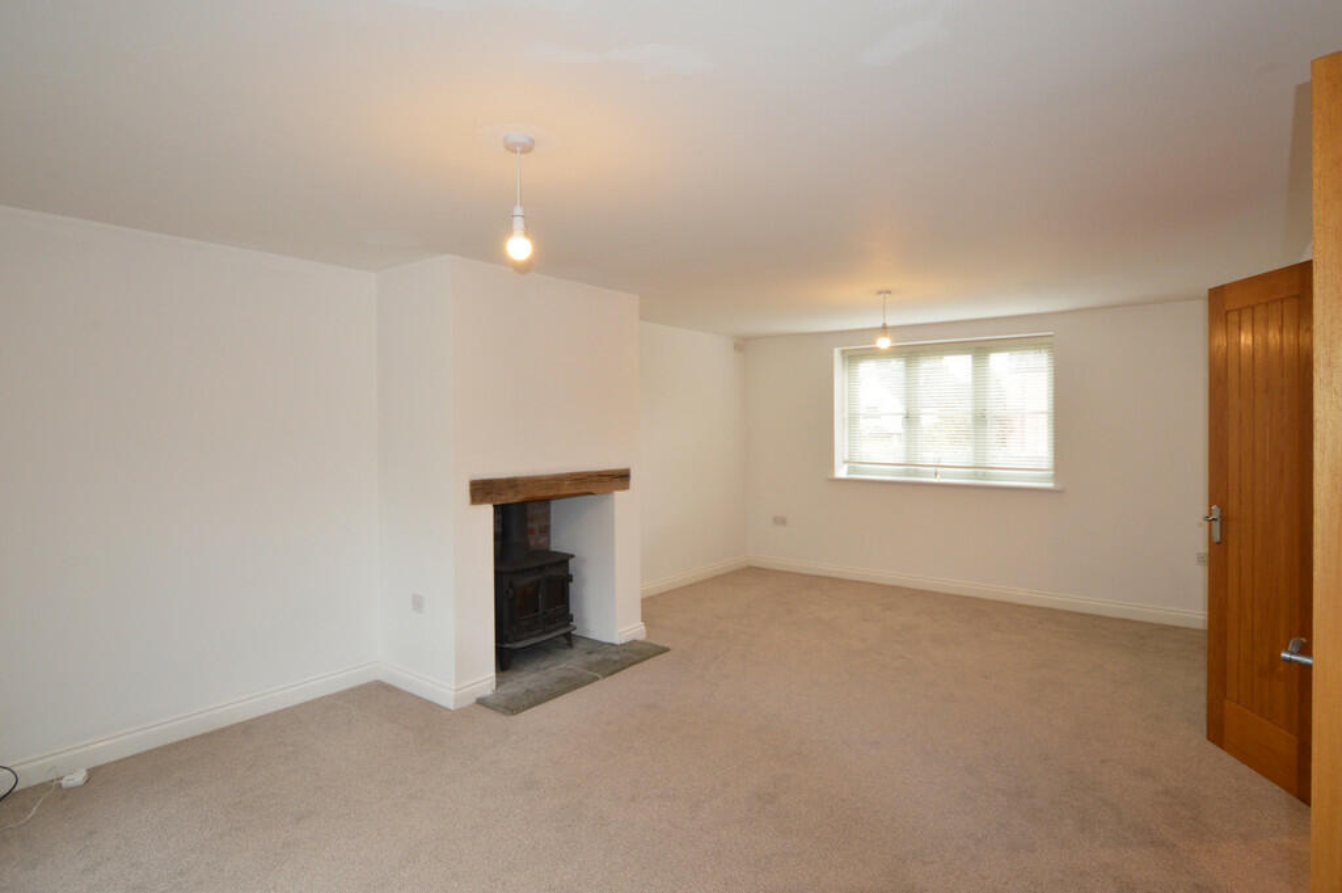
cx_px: 671
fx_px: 670
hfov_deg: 90.0
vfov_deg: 67.3
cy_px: 446
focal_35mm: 18
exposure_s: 1/100
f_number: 4
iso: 400
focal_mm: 12
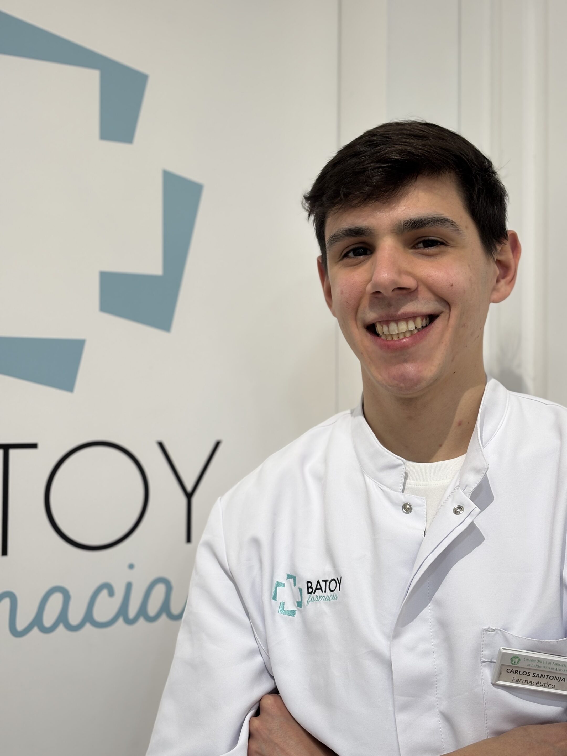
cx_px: 284
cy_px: 378
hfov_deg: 28.0
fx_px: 1136
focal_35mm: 52
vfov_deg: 36.8
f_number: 1.6
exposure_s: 1/50
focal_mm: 5.96
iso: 50
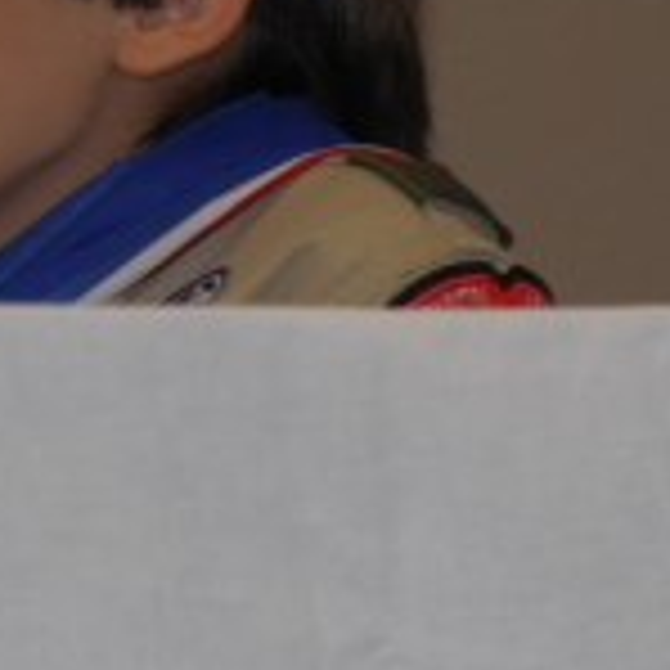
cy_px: 130
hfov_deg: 3.0
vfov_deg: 3.0
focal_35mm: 578
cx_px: -103
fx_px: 12657
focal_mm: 61
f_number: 5.2
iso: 200
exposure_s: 1/60
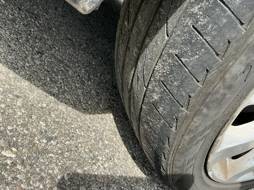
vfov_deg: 49.7
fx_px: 205
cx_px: 127
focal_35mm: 28
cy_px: 95
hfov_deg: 63.4
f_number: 1.8
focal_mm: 3
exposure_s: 1/691
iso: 25
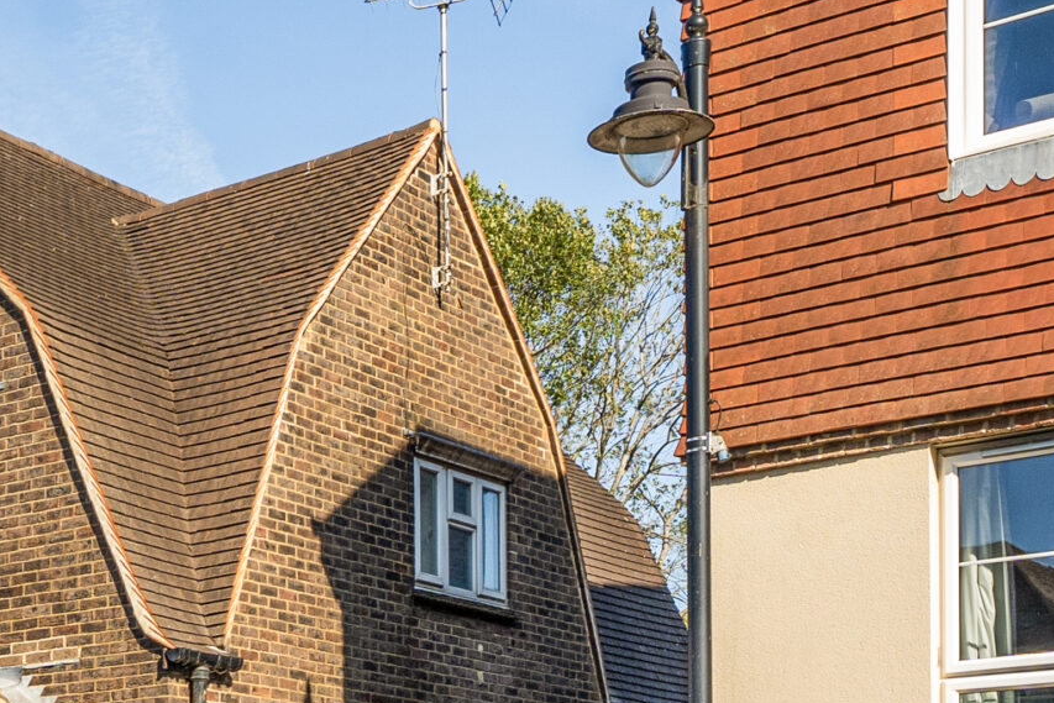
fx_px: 1933
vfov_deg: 18.8
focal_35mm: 66
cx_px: -21
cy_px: 972
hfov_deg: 28.5
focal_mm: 15
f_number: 8
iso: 400
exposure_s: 1/400
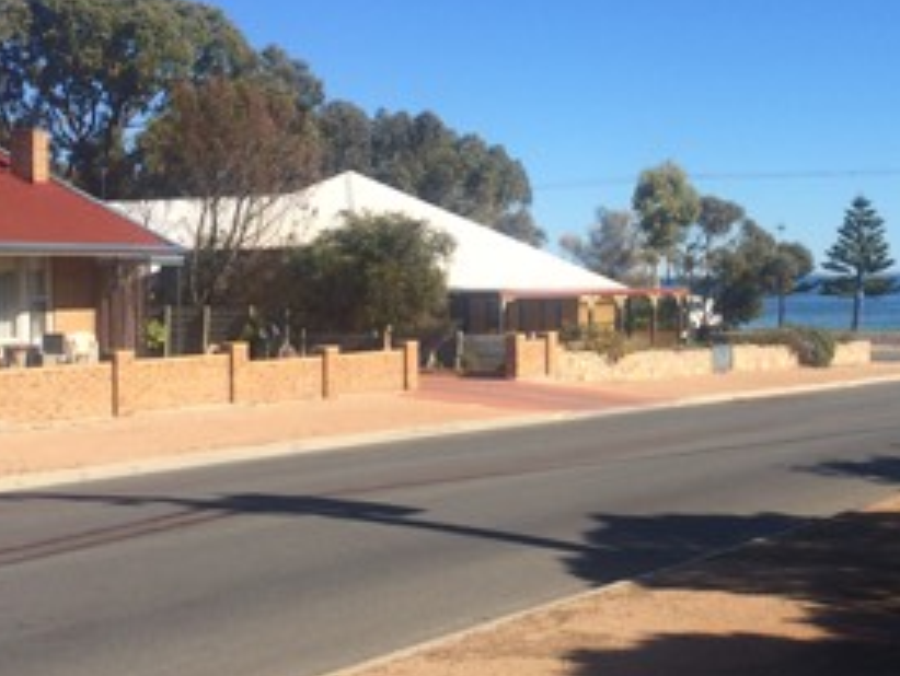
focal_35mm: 55
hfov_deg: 34.2
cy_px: 285
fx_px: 1431
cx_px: 667
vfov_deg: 26.6
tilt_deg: +1.2
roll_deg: +1.9
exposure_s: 1/2160
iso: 32
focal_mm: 4.15
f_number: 2.2
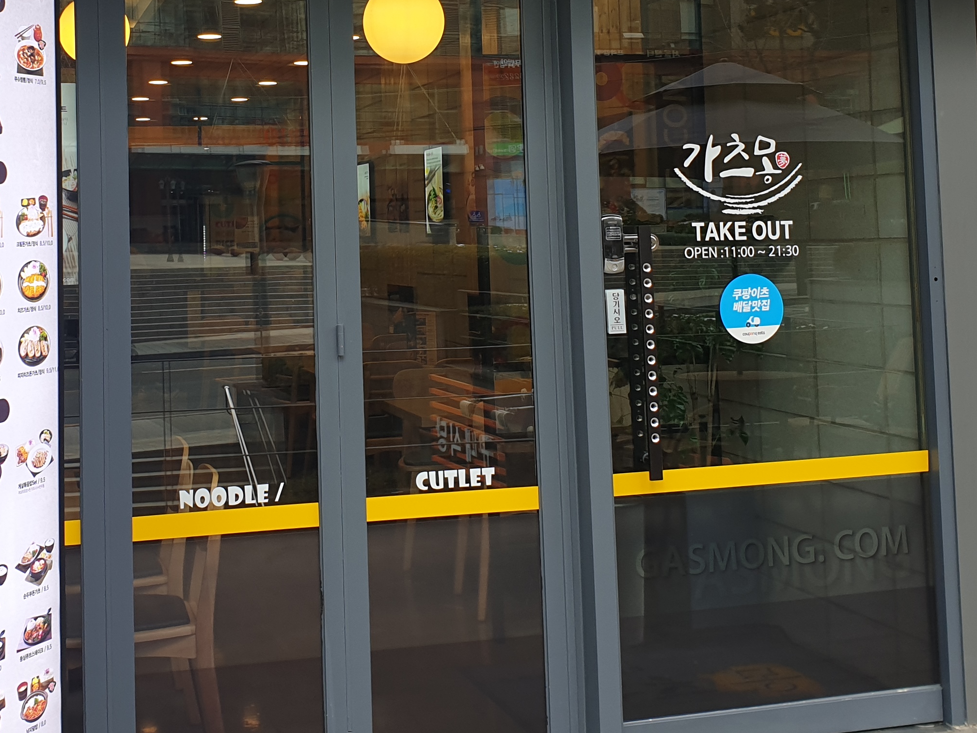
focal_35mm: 52
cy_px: 132
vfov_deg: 27.4
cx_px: 323
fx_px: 1468
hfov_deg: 36.4
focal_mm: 4.3
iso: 50
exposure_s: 1/194
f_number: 2.4
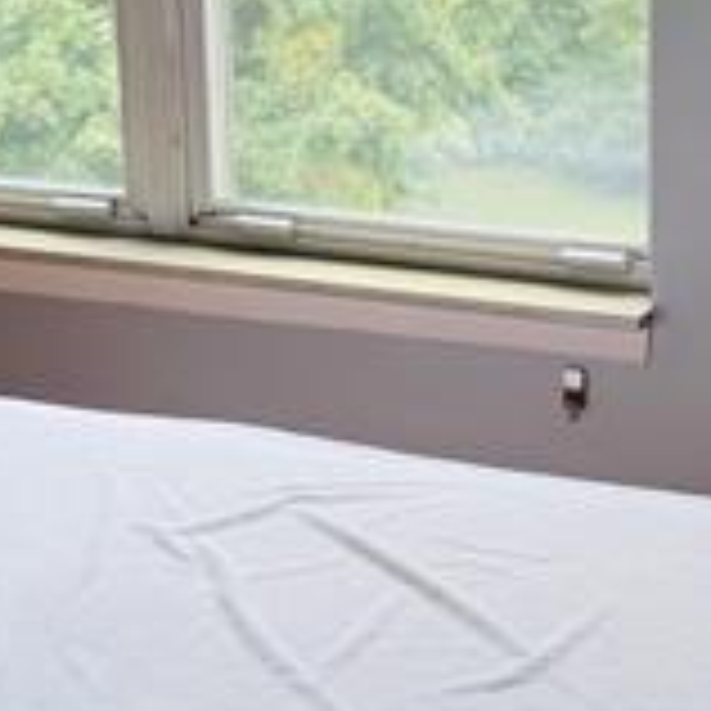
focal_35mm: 103
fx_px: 2394
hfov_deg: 16.7
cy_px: 261
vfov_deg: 16.9
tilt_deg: -14.5
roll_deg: -0.5
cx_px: 621
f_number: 1.78
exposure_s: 1/120
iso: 125
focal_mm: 6.76
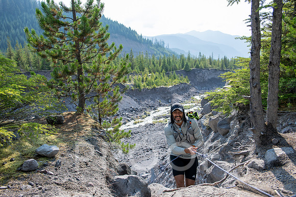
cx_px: 148
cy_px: 98
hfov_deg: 62.0
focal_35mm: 30
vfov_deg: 43.6
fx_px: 247
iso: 200
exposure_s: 1/1000
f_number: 5
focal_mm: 20.5
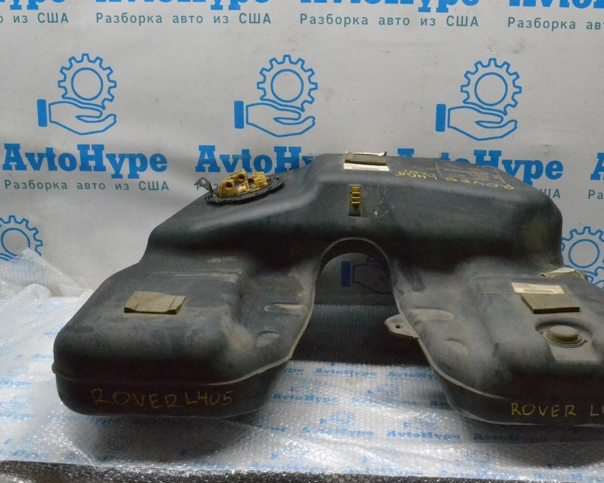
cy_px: 239
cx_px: 359
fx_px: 733
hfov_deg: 44.6
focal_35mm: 41
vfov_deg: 36.5
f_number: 11
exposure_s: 1/160
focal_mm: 24
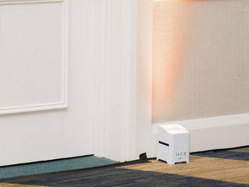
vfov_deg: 8.2
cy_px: -13
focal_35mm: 180
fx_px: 1295
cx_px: -66
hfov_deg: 10.8
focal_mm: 59
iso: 125
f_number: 4
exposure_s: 1/100
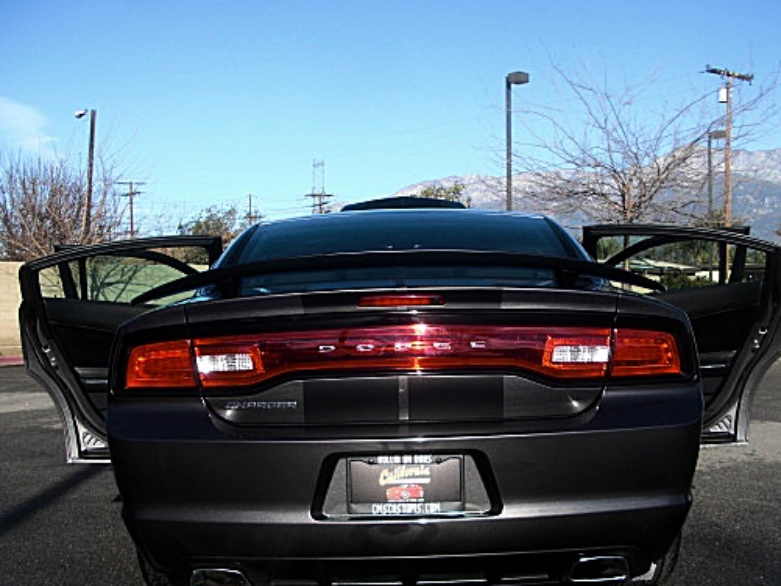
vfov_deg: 31.5
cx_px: 433
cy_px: 348
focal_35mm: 46
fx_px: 1038
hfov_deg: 41.2
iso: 50
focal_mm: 6.3
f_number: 2.8
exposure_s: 1/640
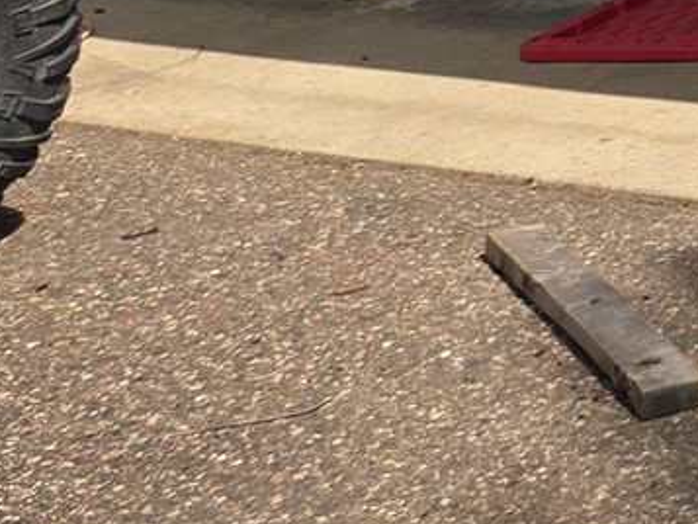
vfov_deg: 9.7
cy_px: -800
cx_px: 1897
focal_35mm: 132
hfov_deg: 11.2
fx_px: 2663
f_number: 1.8
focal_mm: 5.4
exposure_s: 1/1350
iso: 25
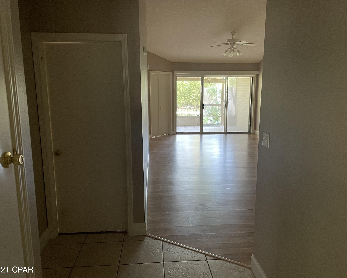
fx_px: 288
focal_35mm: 28
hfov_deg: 62.2
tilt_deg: -9.9
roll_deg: +0.3
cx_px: 176
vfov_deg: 51.5
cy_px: 139
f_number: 1.6
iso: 500
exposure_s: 1/41
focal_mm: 4.2
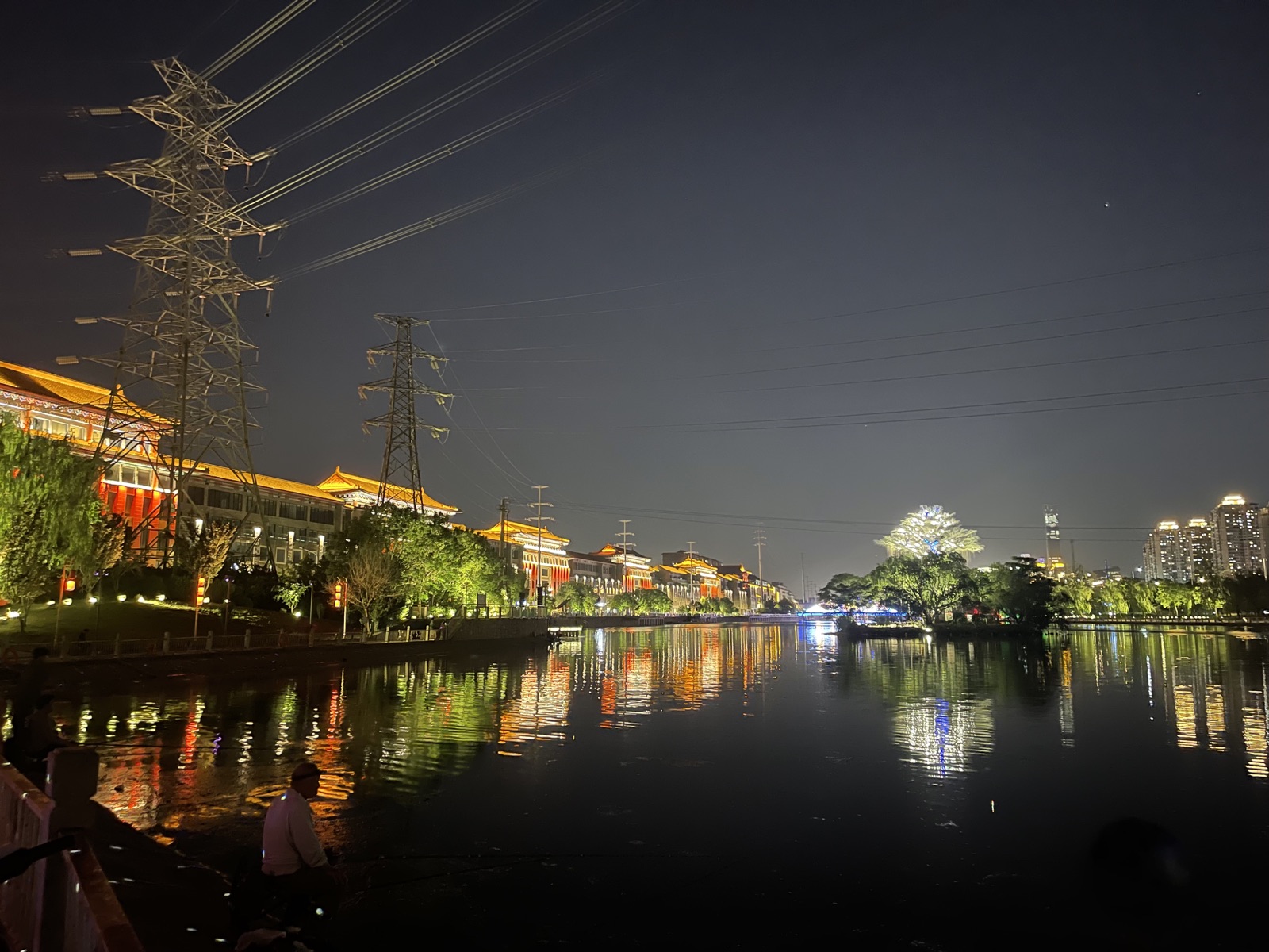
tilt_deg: +7.6
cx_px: 634
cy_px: 476
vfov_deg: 54.9
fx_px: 916
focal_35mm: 25
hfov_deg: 69.4
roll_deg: +0.1
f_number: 1.6
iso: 1000
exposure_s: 1/16
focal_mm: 5.1
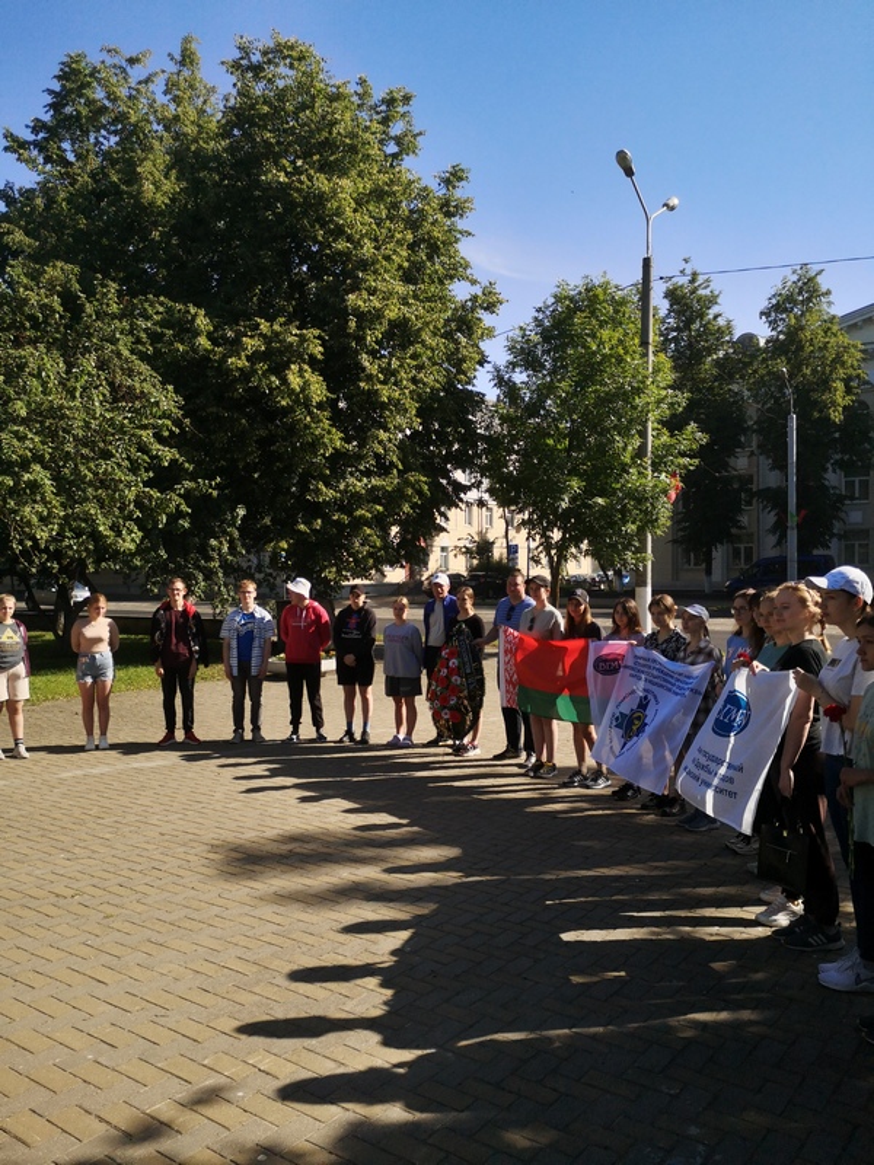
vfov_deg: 65.3
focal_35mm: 27
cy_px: 582
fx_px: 909
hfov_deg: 51.4
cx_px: 437
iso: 50
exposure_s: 1/4000
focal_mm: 3.95
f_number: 1.8
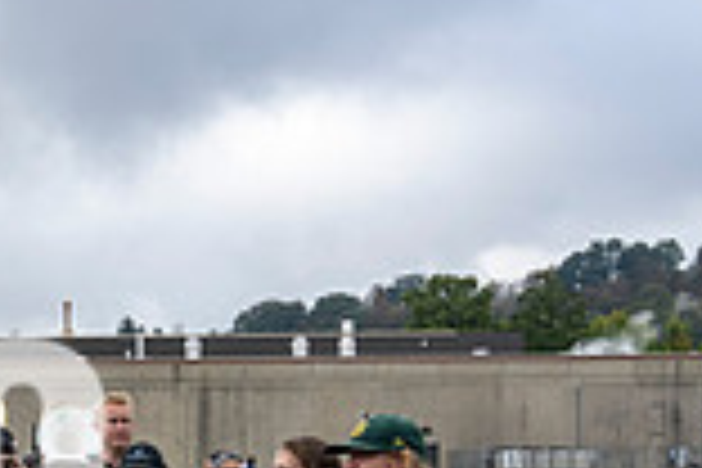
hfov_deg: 20.7
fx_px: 1735
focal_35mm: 89
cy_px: 551
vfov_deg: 14.9
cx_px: -234
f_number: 4
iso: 400
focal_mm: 24
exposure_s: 1/800
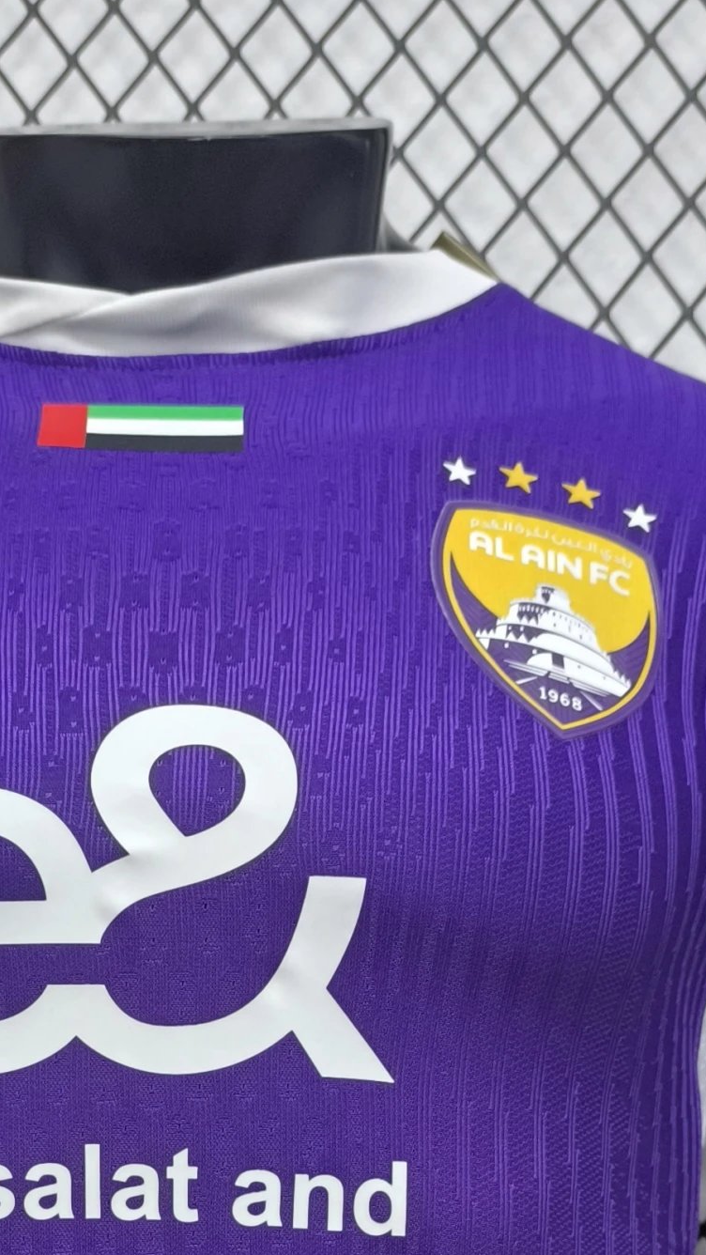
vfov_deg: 30.0
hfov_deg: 18.6
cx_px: 134
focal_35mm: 64
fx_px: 2129
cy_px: 1329
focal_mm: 6.14
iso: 640
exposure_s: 1/50
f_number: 1.65
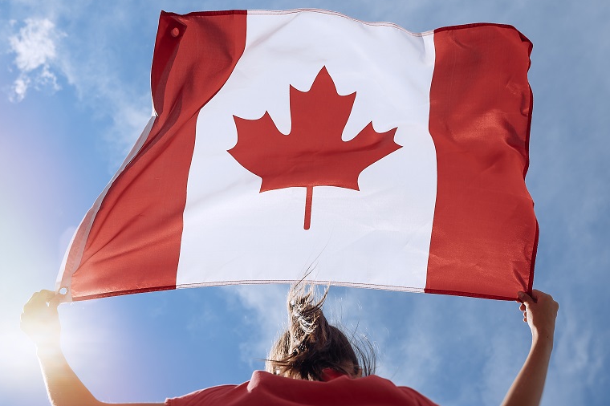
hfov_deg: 41.9
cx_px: 301
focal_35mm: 47
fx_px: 796
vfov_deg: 28.6
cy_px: 203
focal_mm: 35
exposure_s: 1/640
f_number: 6.3
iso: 100
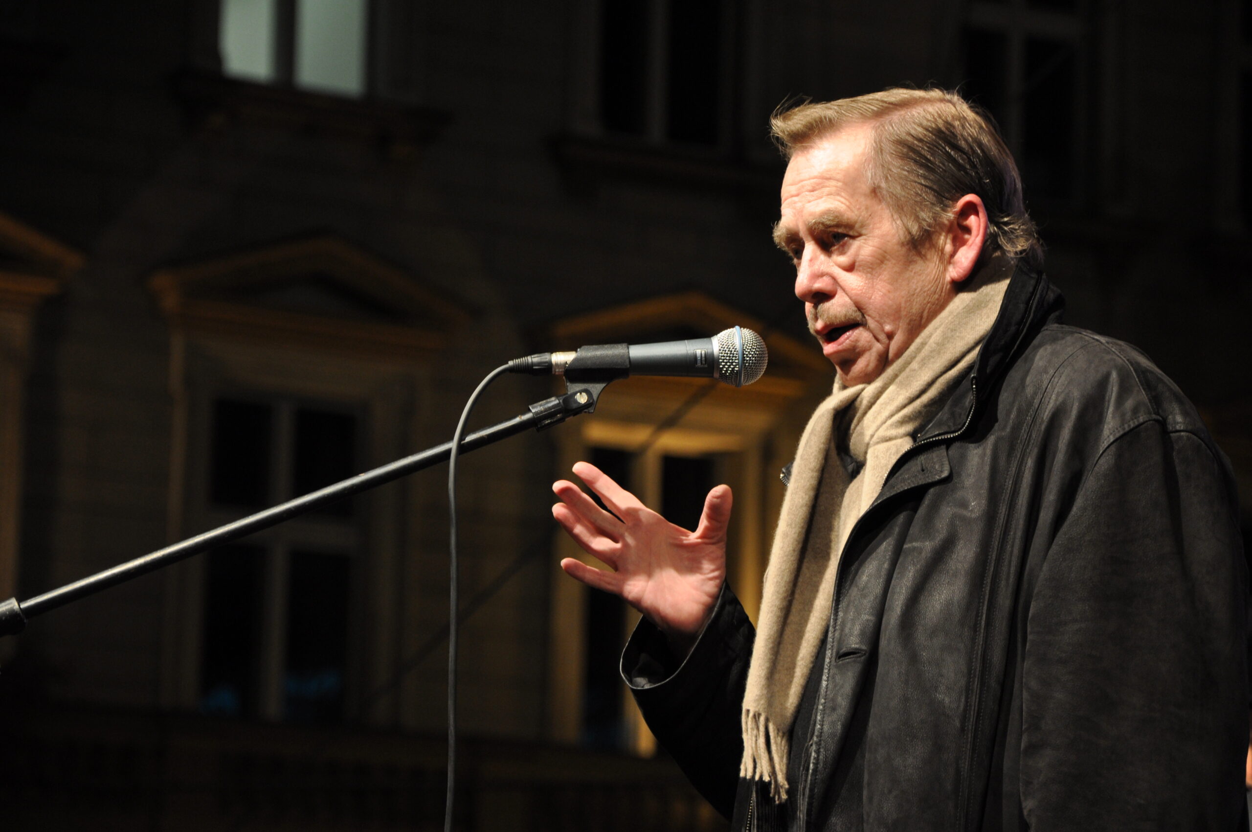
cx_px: 626
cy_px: 416
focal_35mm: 158
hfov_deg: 13.1
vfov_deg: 8.7
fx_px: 5470
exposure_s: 1/80
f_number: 5.6
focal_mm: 105
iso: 640
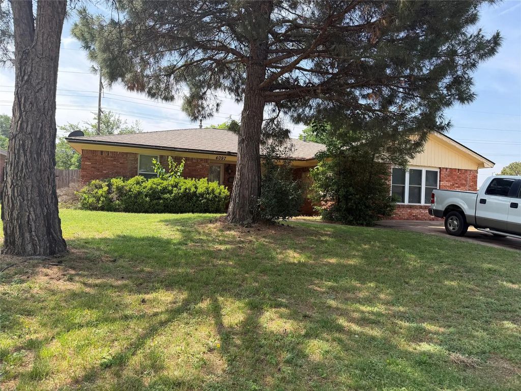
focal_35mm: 24
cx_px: 260
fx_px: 361
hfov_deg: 71.6
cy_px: 196
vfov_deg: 56.8
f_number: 1.78
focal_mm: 6.76
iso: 100
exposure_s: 1/1855
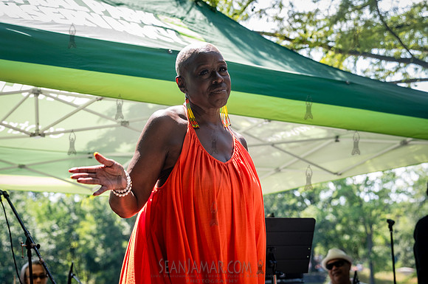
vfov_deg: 15.5
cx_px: 181
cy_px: 152
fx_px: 1047
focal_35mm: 88
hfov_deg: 23.1
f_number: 4.5
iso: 640
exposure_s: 1/640
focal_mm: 70
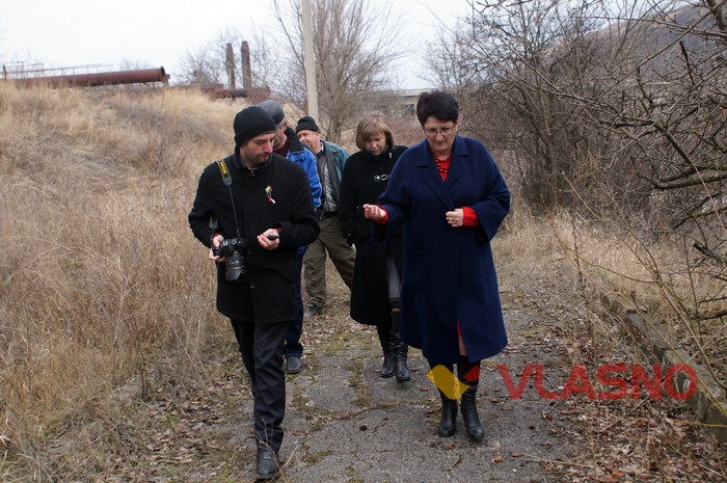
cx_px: 364
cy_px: 242
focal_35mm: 42
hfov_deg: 46.4
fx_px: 847
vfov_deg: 31.8
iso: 100
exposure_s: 1/160
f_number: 4.5
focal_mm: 28
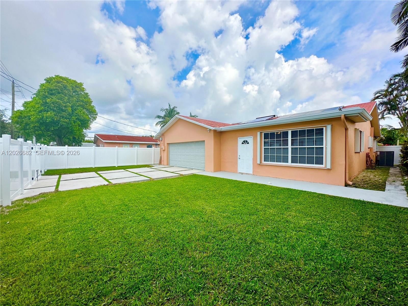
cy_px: 153
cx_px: 204
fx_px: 165
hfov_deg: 102.1
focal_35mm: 14
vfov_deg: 85.7
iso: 50
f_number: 2.2
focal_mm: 2.22
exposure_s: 1/2506
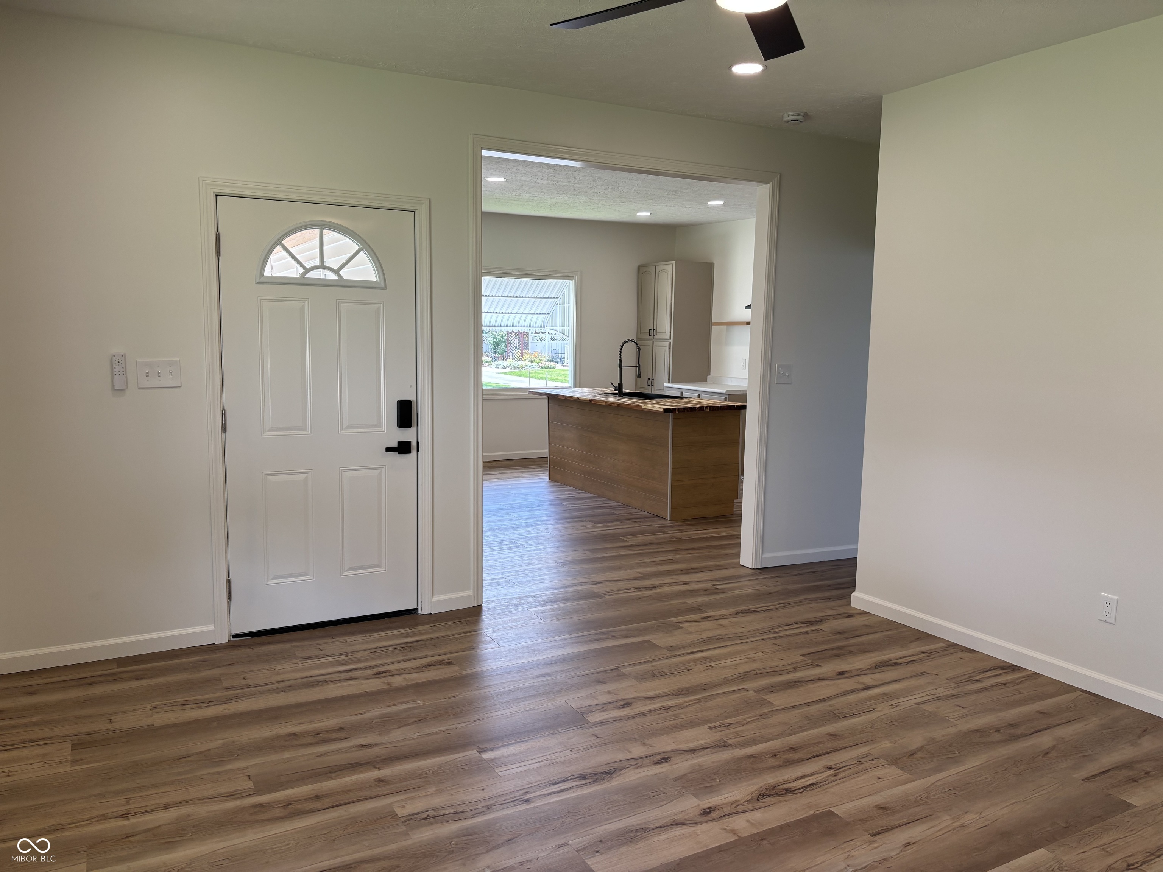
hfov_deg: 67.3
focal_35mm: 26
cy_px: 436
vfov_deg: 53.1
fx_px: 874
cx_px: 582
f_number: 1.6
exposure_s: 1/167
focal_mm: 5.96
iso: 64
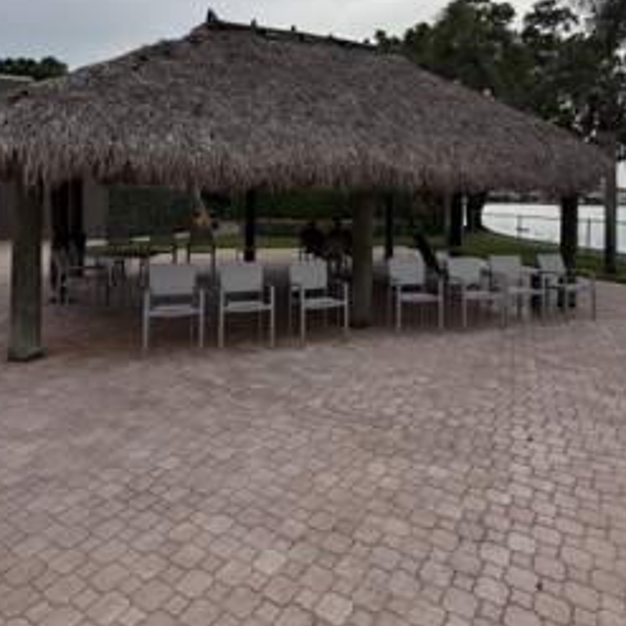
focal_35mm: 24
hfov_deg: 65.0
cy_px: 194
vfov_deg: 62.9
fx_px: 491
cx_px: 332
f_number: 2.2
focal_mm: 2.22
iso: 20
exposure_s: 1/1431
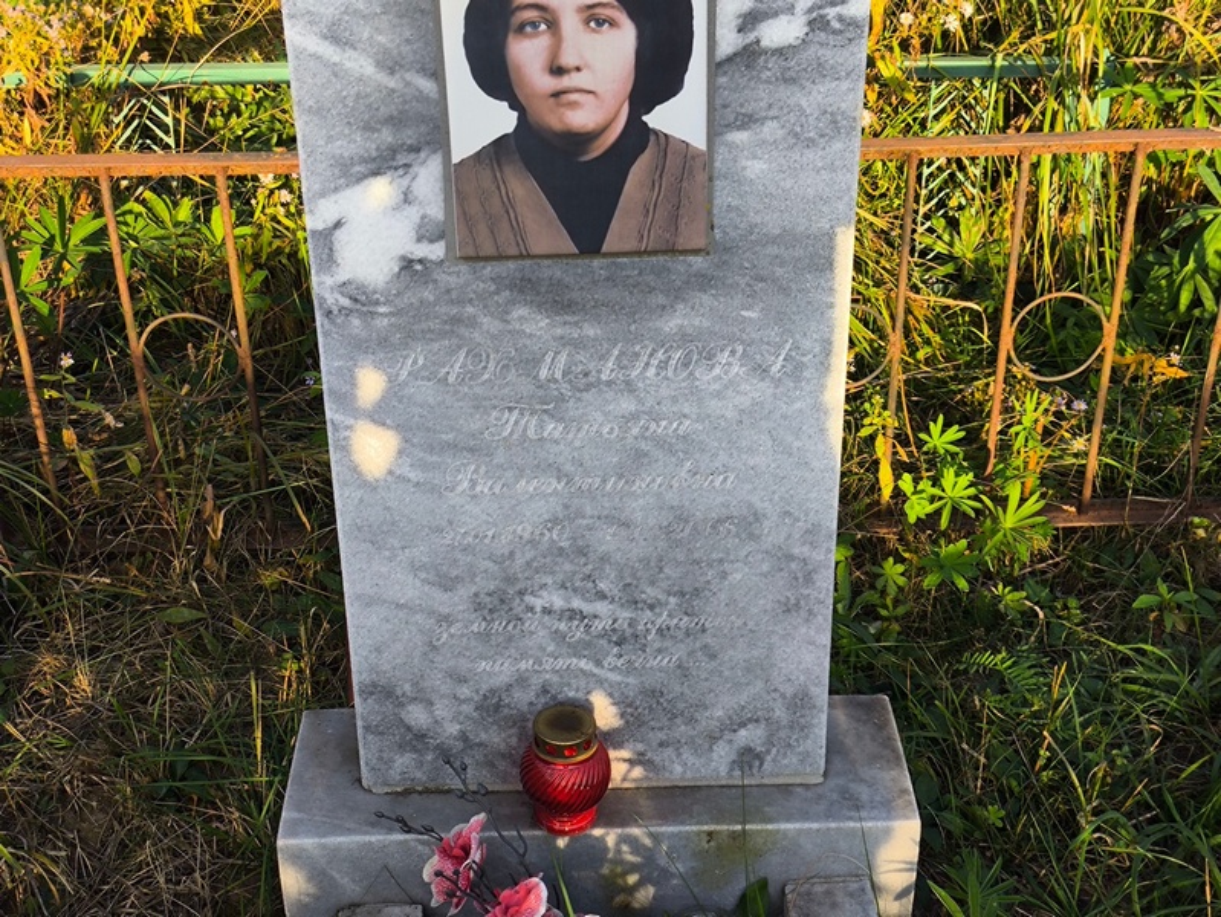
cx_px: 610
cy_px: 458
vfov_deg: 29.1
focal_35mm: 50
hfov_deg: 38.2
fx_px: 1764
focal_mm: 4.71
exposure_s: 1/432
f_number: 1.7
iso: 50
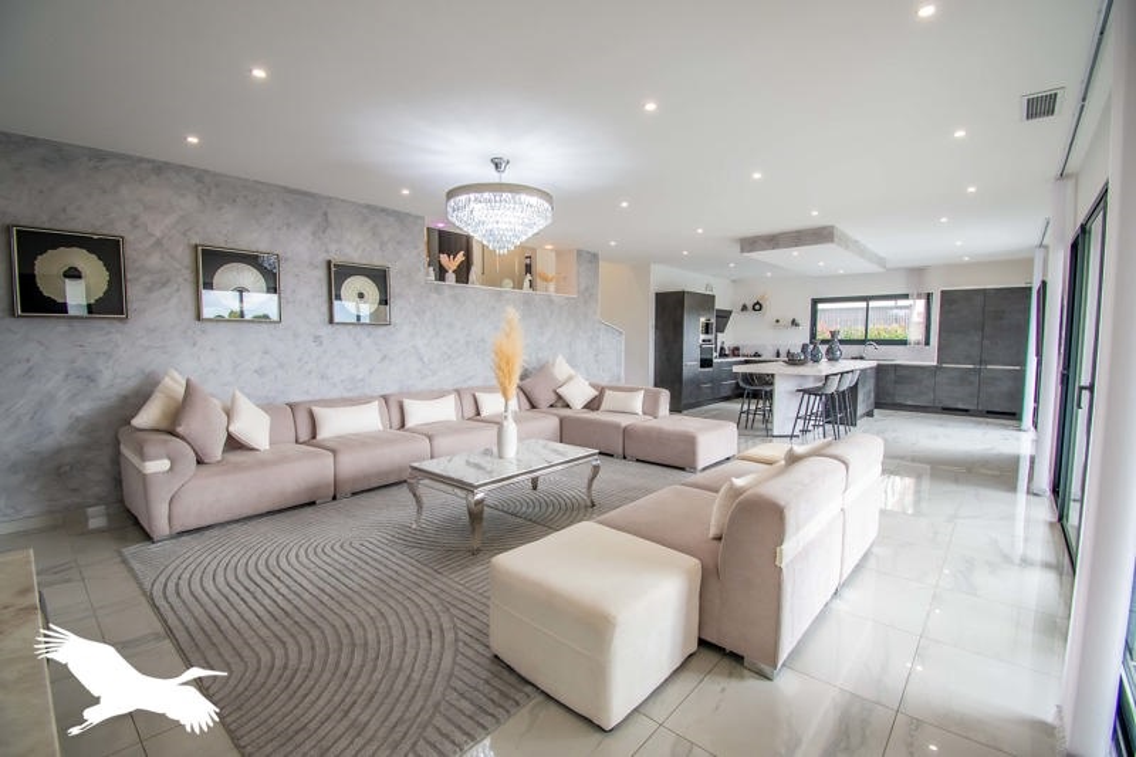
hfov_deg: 100.4
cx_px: 568
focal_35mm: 15
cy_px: 378
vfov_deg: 77.3
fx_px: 473
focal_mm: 10
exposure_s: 1/100
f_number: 6.3
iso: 500
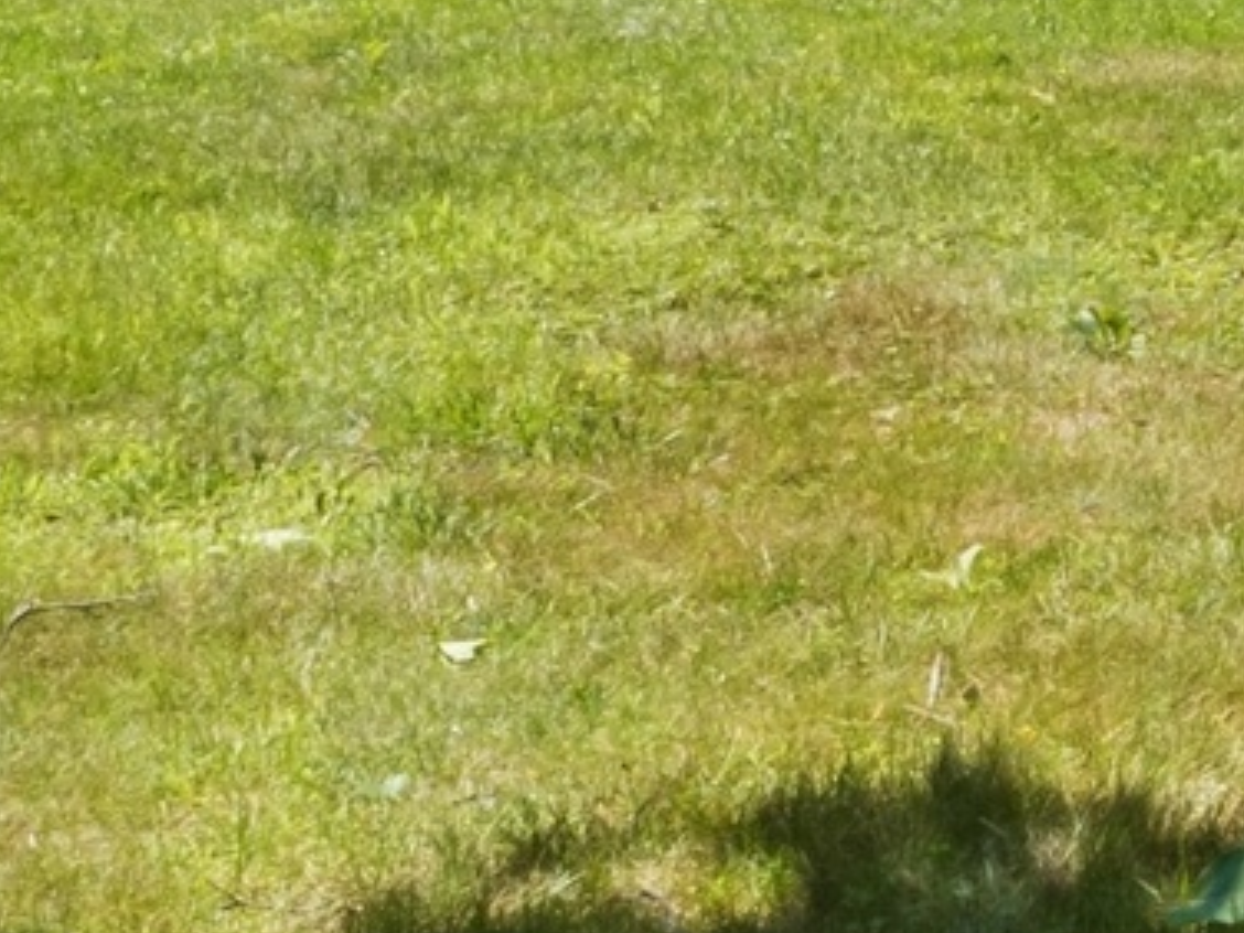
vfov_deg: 12.3
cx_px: 2782
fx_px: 4207
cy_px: -288
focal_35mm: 117
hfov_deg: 13.4
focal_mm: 14.9
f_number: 22
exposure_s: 1/13
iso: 100
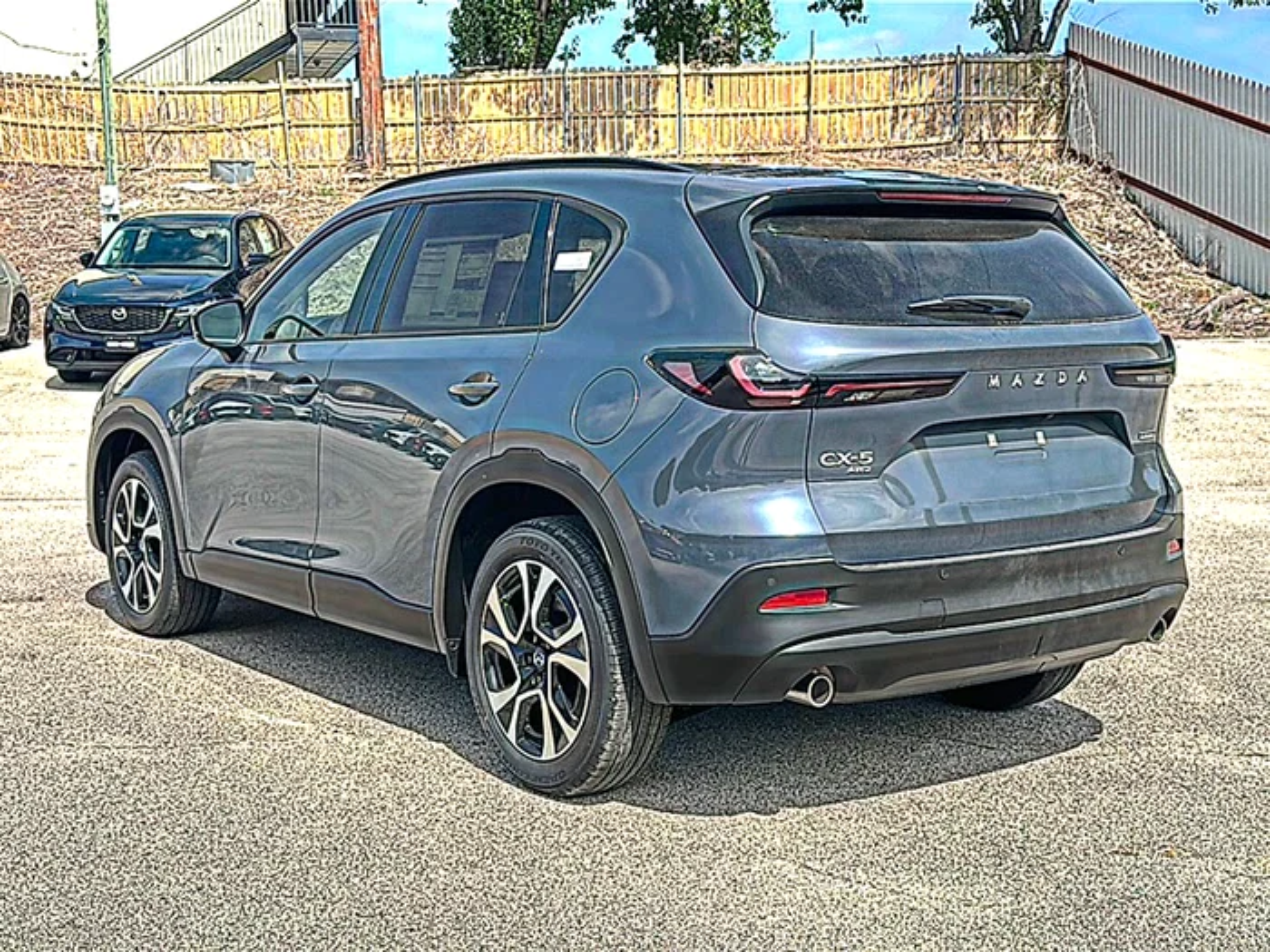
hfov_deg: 47.9
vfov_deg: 36.8
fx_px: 1431
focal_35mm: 39
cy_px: 476
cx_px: 635
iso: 80
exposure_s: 1/4219
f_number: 1.78
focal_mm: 6.86
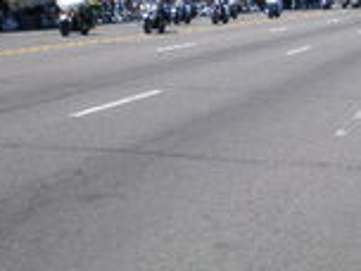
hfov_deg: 19.4
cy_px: 0
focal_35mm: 100
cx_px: 287
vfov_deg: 14.6
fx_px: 1043
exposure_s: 1/400
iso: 64
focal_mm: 6.3
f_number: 4.6
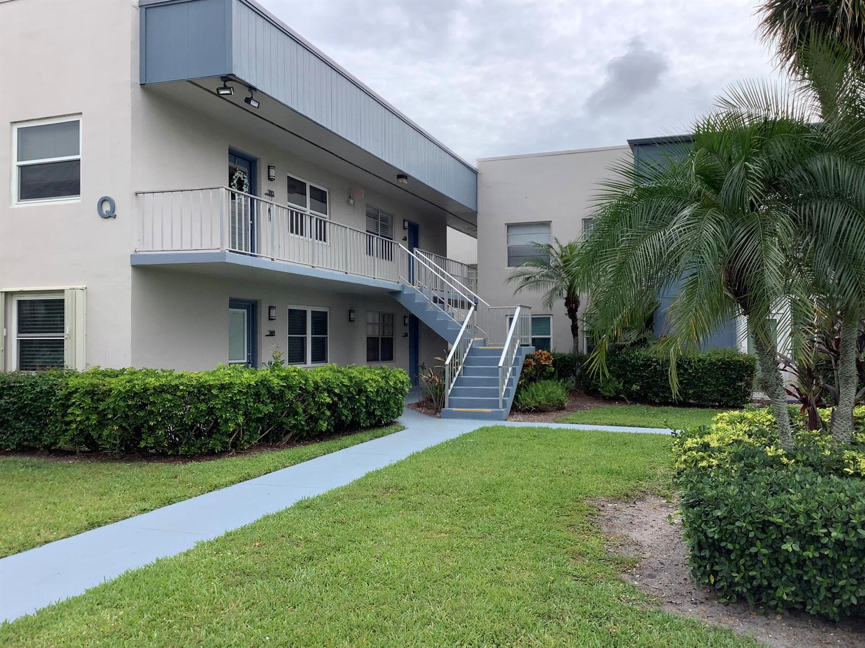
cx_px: 432
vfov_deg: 45.4
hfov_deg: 58.4
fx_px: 775
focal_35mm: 31
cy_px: 324
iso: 25
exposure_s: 1/970
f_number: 2.4
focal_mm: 3.3
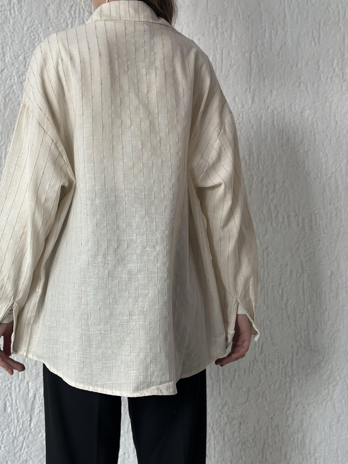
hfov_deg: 23.6
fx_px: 831
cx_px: 137
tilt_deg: -0.5
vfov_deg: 31.2
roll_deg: +0.1
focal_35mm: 62
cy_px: 201
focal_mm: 6.86
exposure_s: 1/113
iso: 125
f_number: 1.78
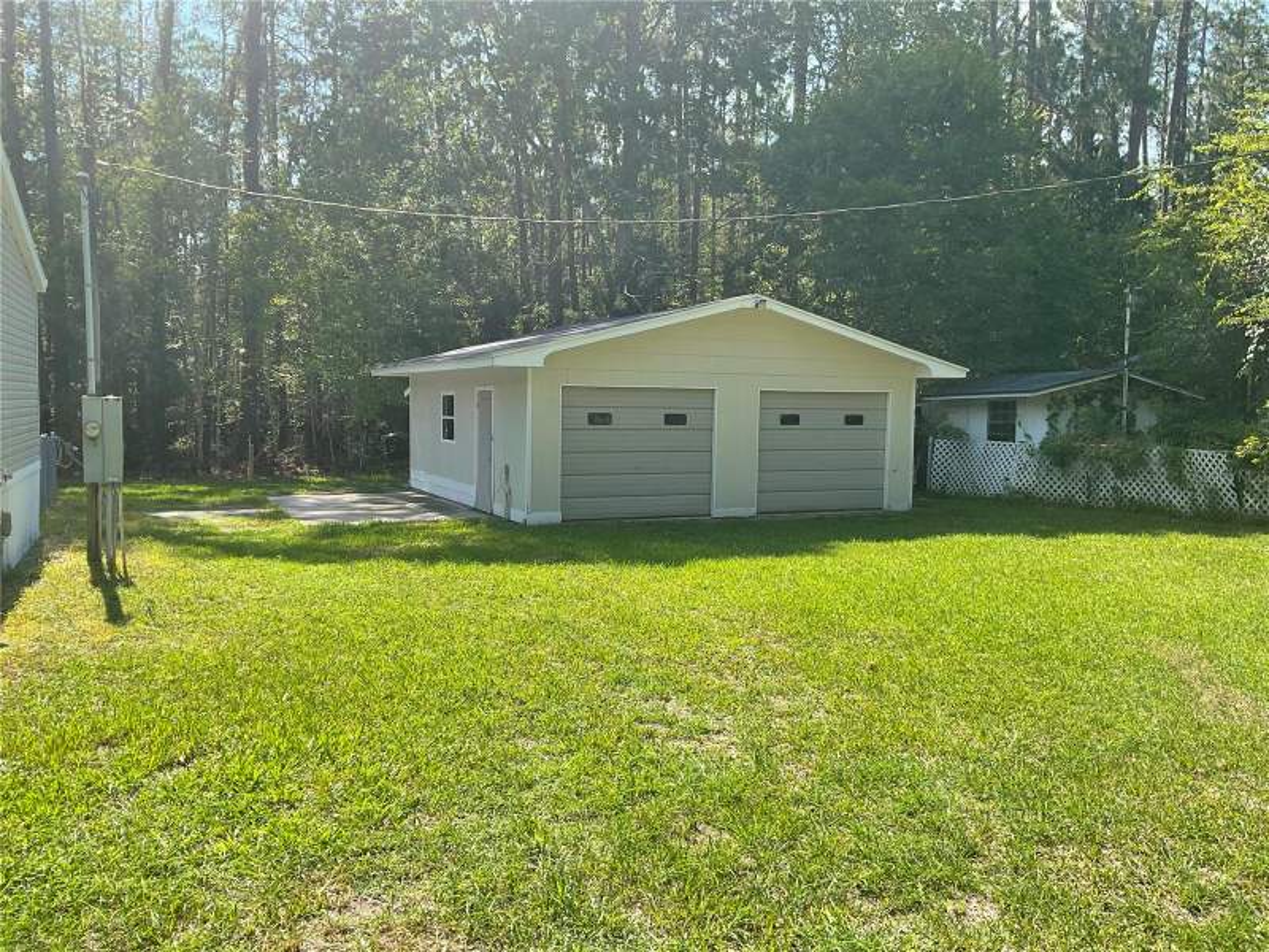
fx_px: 1063
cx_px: 634
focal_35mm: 29
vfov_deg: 48.2
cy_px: 476
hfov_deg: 61.7
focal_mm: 3
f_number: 1.8
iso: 16
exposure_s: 1/842
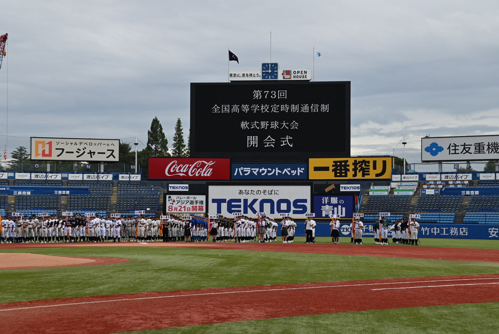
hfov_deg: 33.4
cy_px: 167
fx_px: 832
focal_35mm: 60
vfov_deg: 22.7
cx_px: 250
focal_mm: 40
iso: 100
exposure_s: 1/400
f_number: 7.1
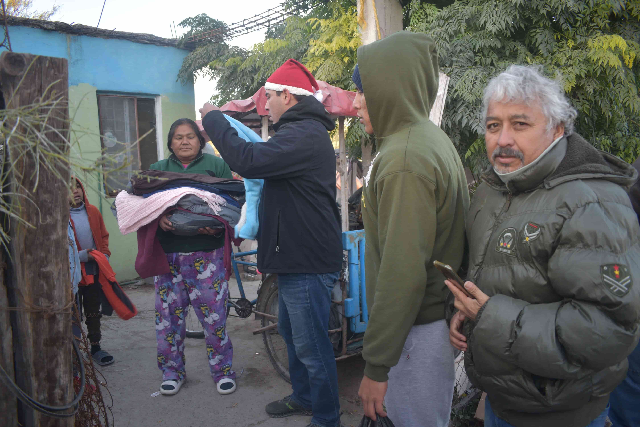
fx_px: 480
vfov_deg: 48.0
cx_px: 320
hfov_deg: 67.4
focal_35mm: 27
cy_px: 214
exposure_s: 1/125
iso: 200
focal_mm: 18
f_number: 3.5
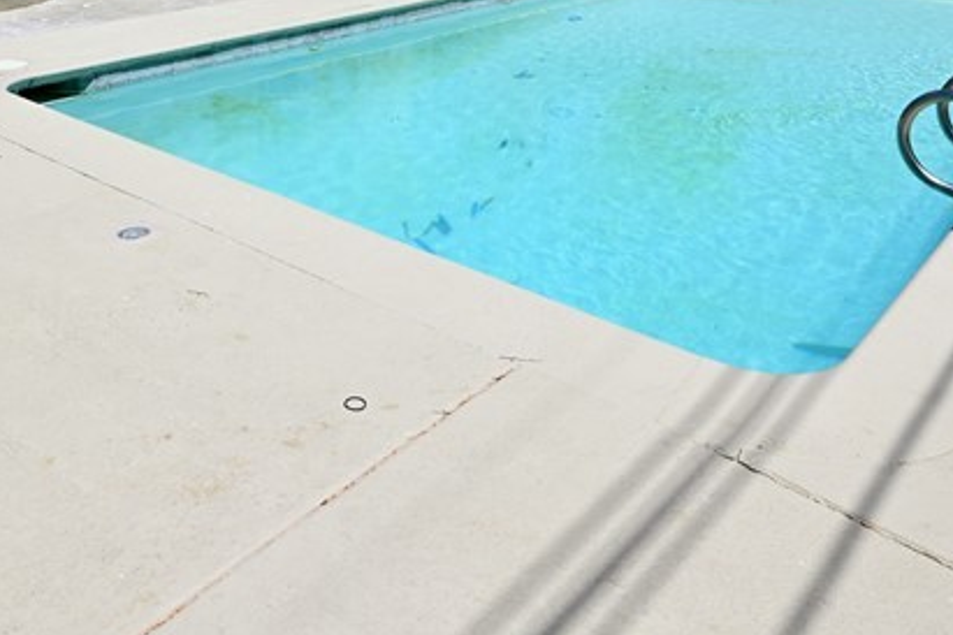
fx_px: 979
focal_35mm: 37
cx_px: 321
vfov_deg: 30.8
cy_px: -114
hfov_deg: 51.0
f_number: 16
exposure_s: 1/60
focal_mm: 14
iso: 100
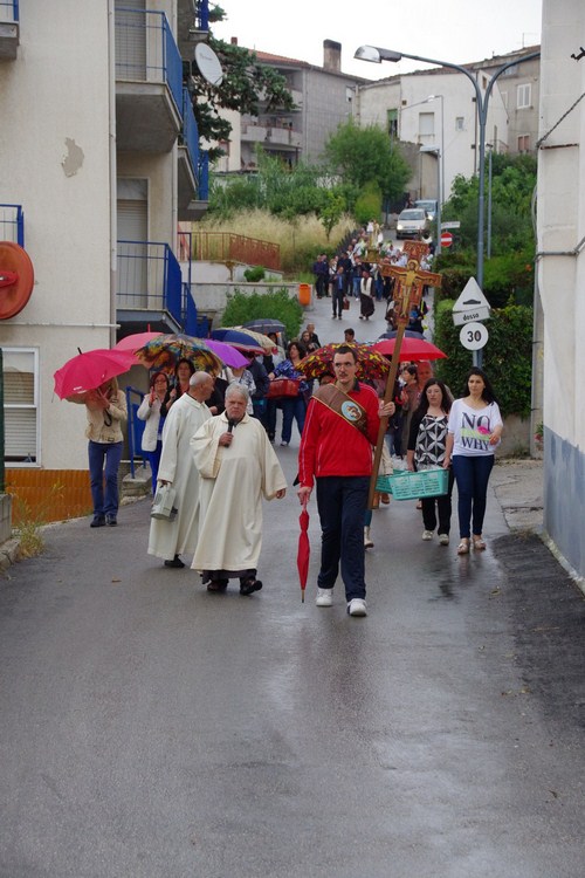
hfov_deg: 15.2
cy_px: 439
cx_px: 292
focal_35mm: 90
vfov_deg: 22.6
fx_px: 2194
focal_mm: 60
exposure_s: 1/160
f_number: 6.3
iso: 1600
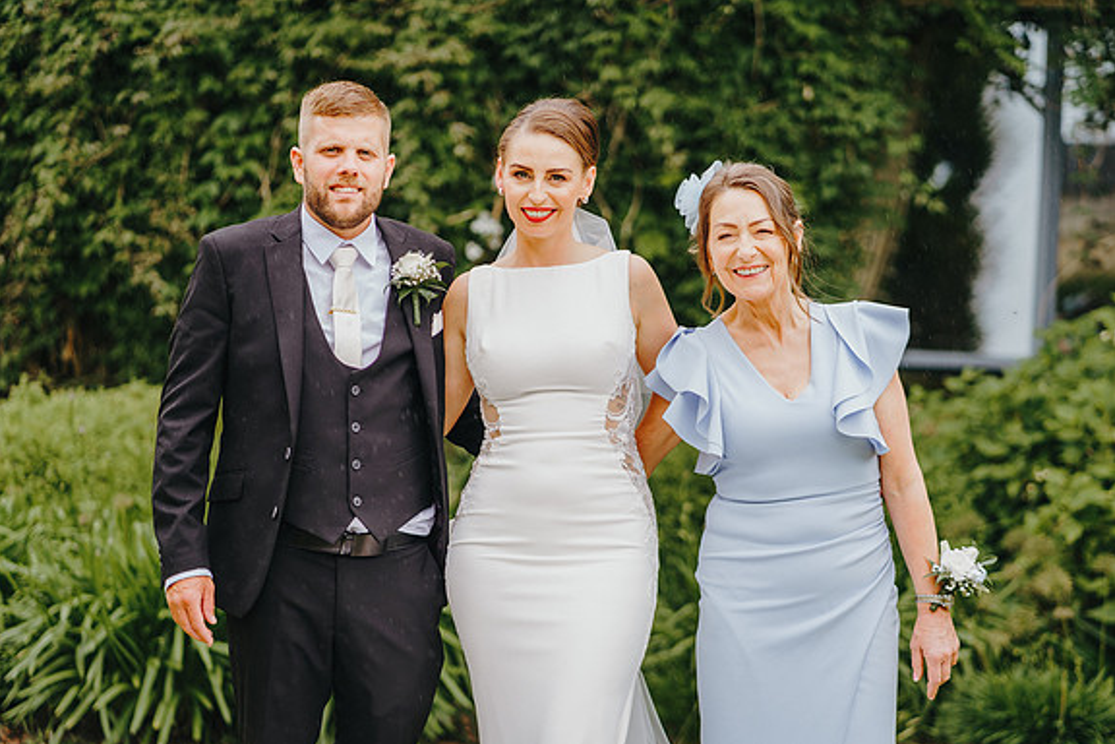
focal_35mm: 91
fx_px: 2818
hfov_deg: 22.4
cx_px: 520
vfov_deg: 15.0
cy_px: 396
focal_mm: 85
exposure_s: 1/400
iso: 64
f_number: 2.2
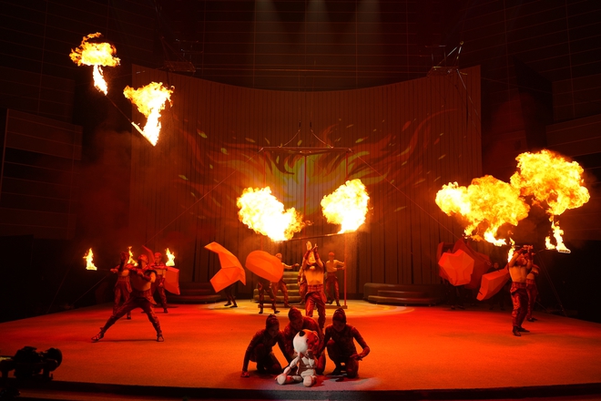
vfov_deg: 46.4
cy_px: 200
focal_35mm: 28
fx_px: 467
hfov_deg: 65.5
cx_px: 300
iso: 640
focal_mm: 28
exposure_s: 1/125
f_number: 3.5
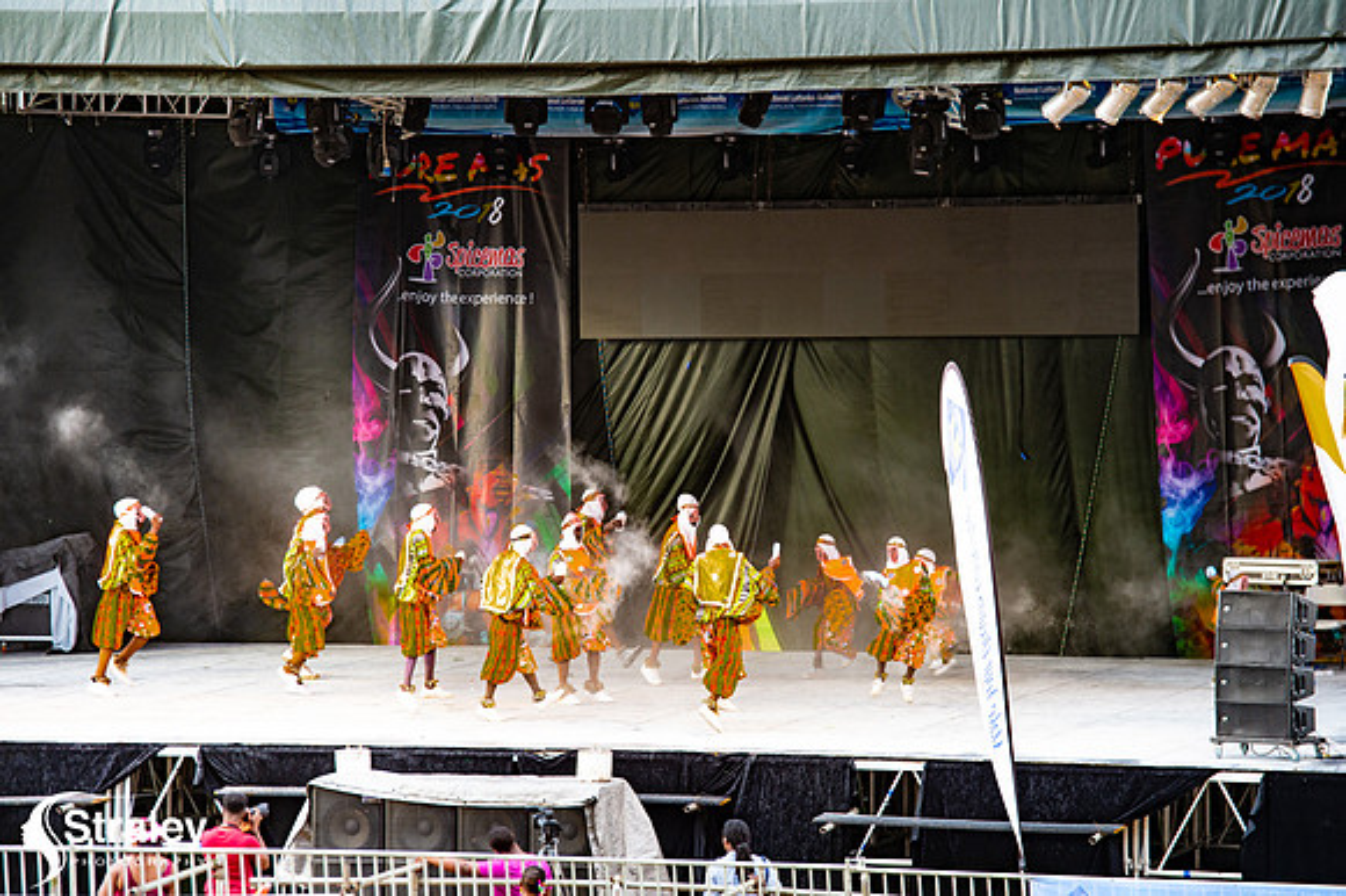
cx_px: 673
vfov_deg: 7.8
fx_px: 6539
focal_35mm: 175
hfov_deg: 11.8
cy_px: 448
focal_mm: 175
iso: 500
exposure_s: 1/160
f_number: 5
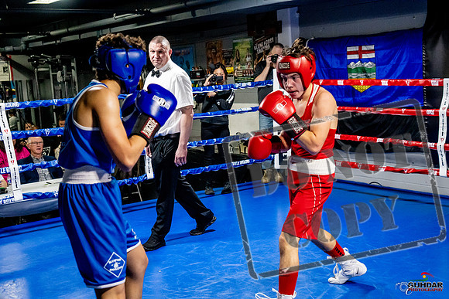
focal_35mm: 52
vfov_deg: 26.0
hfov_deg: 38.2
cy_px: 150
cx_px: 224
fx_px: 649
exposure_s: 1/800
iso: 5000
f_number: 2.8
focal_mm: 35
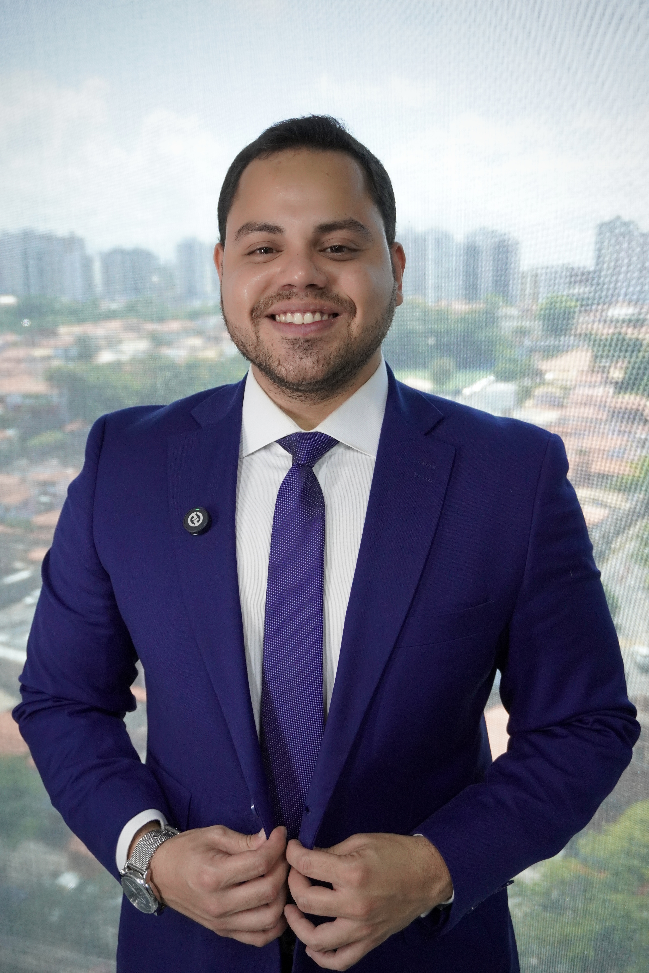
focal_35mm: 36
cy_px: 486
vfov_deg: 53.1
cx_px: 324
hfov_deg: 36.9
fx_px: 973
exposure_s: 1/160
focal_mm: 24
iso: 1600
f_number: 4.5
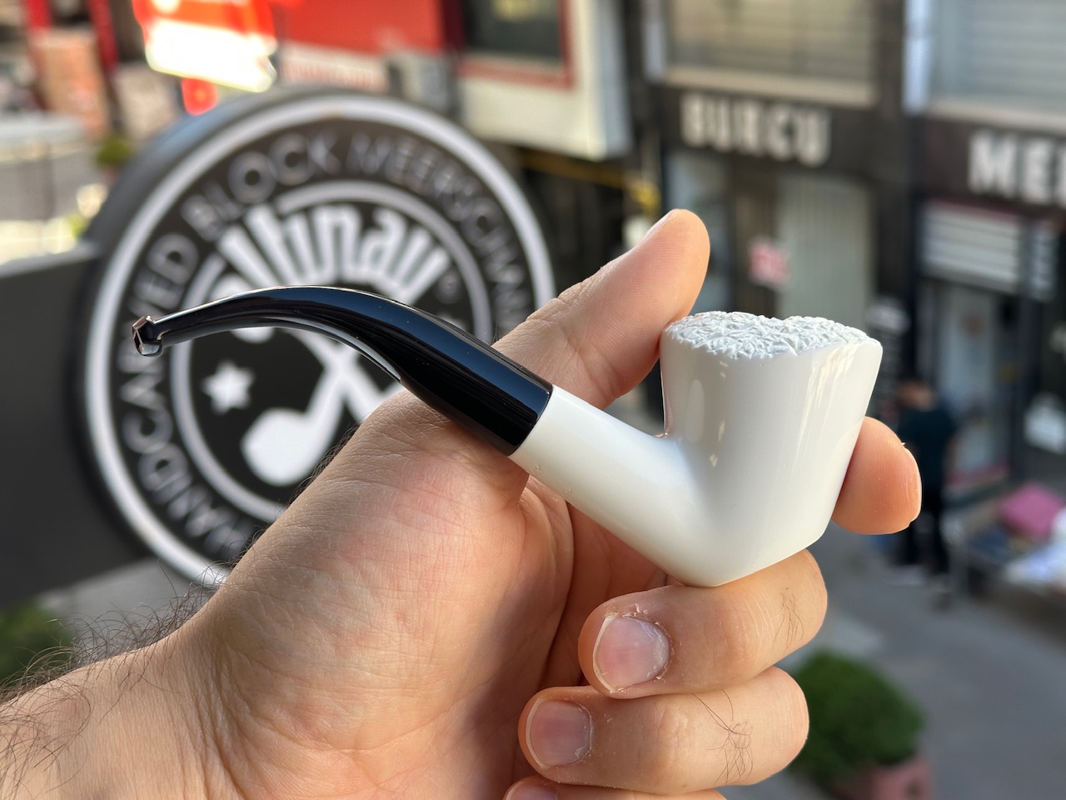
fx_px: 1478
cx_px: 533
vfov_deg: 30.3
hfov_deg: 39.7
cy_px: 400
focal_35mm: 48
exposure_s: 1/290
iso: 64
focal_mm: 6.86
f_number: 1.78
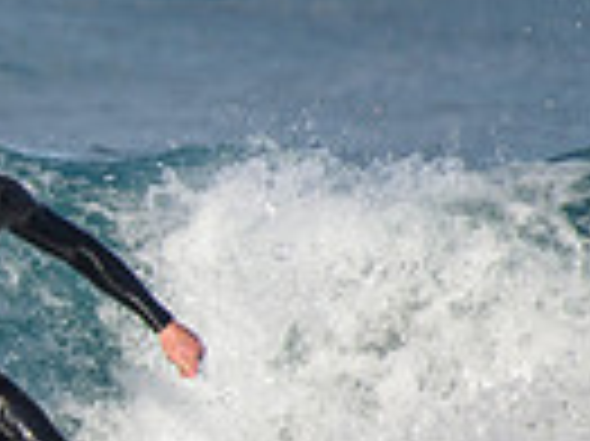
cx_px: -433
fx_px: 44496
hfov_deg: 0.8
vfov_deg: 0.6
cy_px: 334
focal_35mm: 2613
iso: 220
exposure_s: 1/2000
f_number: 5.6
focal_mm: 500
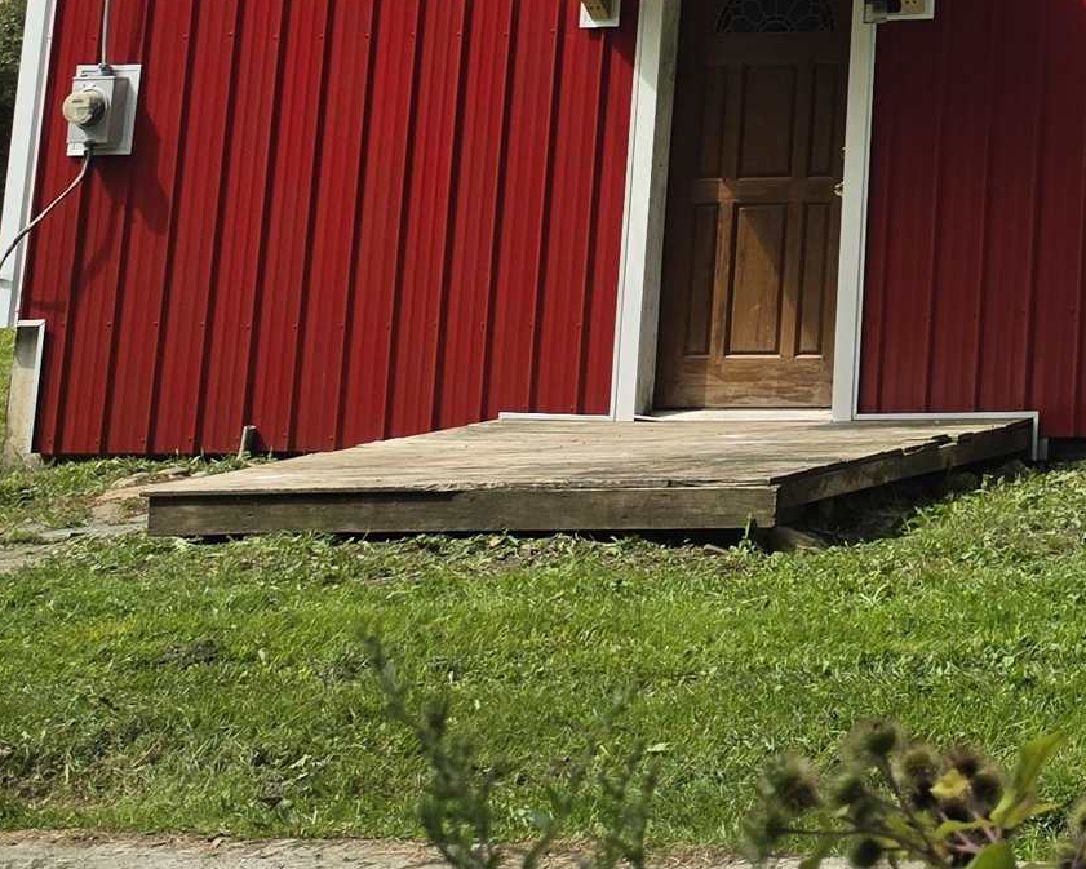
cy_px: -464
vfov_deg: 16.8
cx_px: 1872
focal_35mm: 82
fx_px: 2636
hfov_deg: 18.8
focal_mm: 6.5
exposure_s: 1/5775
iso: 64
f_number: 1.4
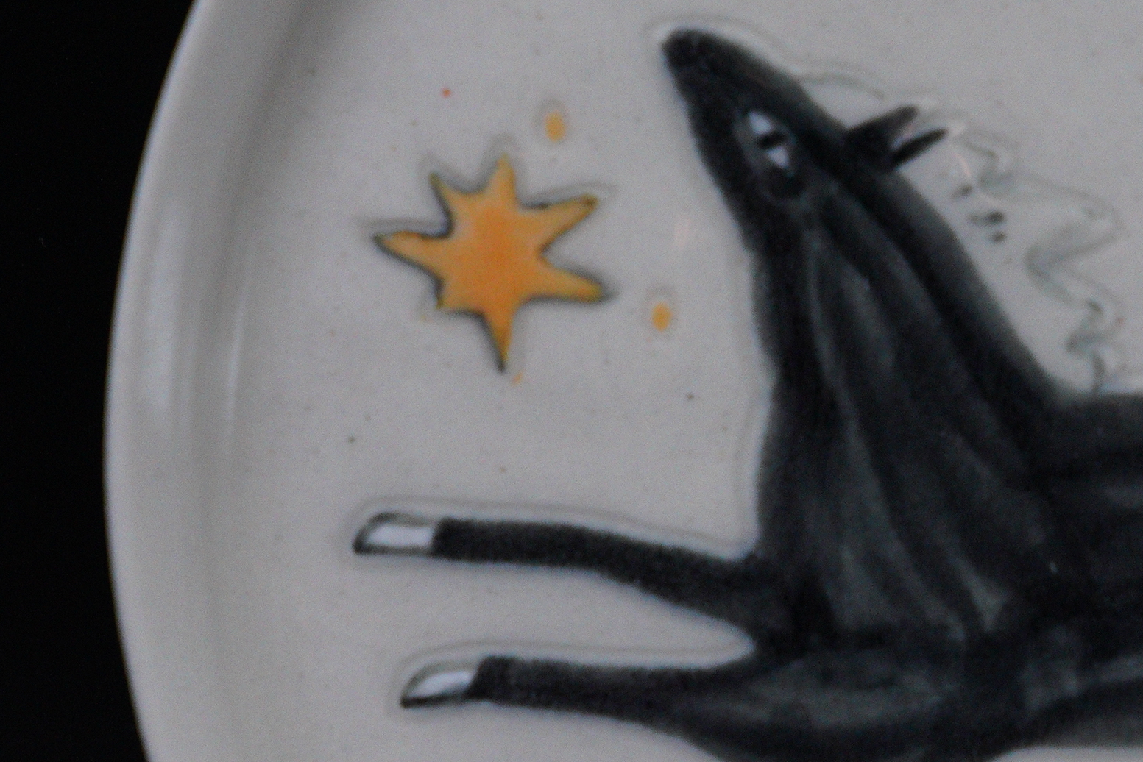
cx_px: 1253
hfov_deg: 8.8
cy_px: 441
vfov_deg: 5.9
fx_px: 7399
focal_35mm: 233
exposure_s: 1/160
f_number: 5
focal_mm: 70
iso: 2000
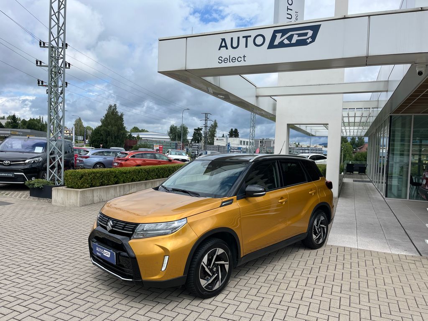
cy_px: 160
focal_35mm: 26
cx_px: 214
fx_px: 321
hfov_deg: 67.3
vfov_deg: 53.1
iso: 50
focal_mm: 5.1
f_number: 1.6
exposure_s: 1/4149
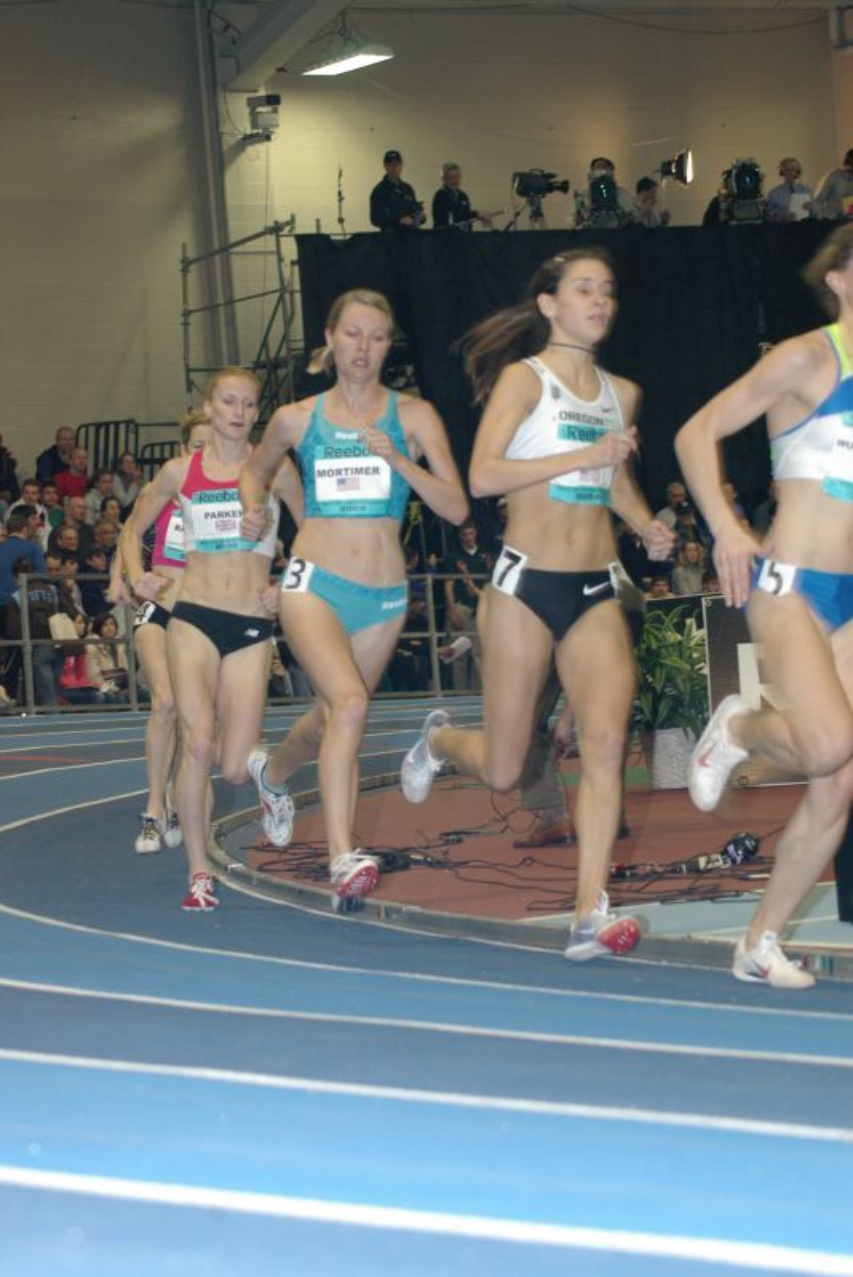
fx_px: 3888
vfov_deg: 18.7
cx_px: 426
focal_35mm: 110
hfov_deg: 12.5
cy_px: 638
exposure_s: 1/100
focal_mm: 73
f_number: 5.6
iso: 800
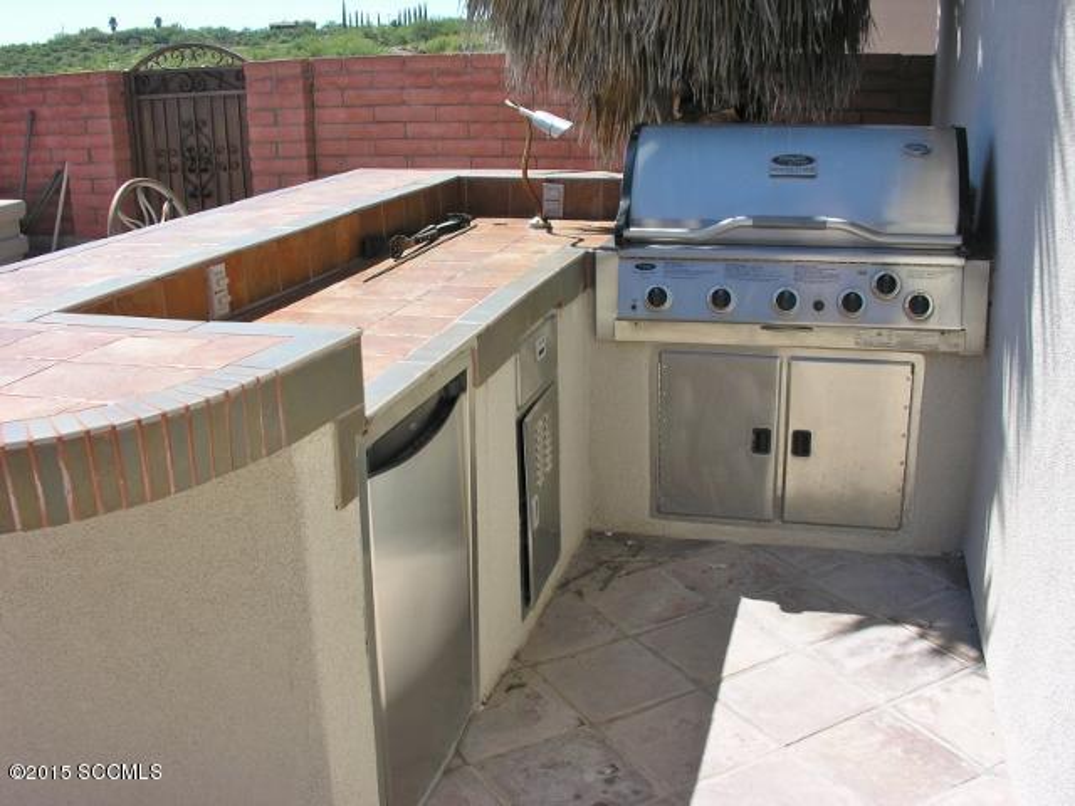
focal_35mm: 35
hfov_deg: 52.6
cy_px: 403
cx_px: 538
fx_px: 1087
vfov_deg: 40.7
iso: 50
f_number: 5.6
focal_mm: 8.9
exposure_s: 1/179
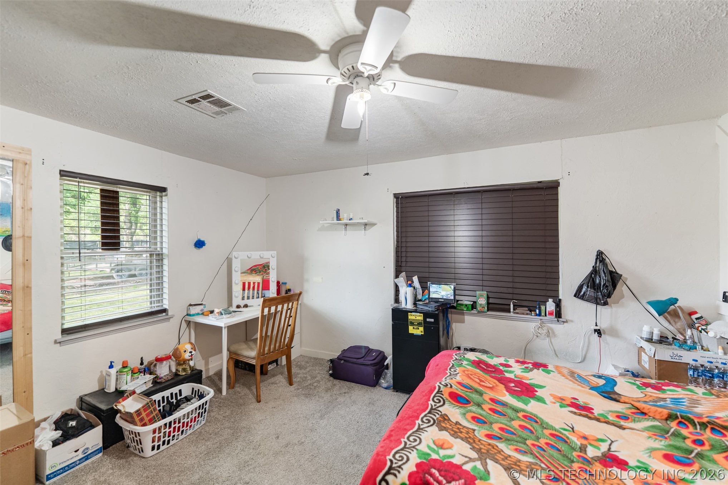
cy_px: 242
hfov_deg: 104.3
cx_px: 364
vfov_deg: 81.2
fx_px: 283
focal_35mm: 14
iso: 400
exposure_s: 1/15
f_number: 2.8
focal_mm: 14
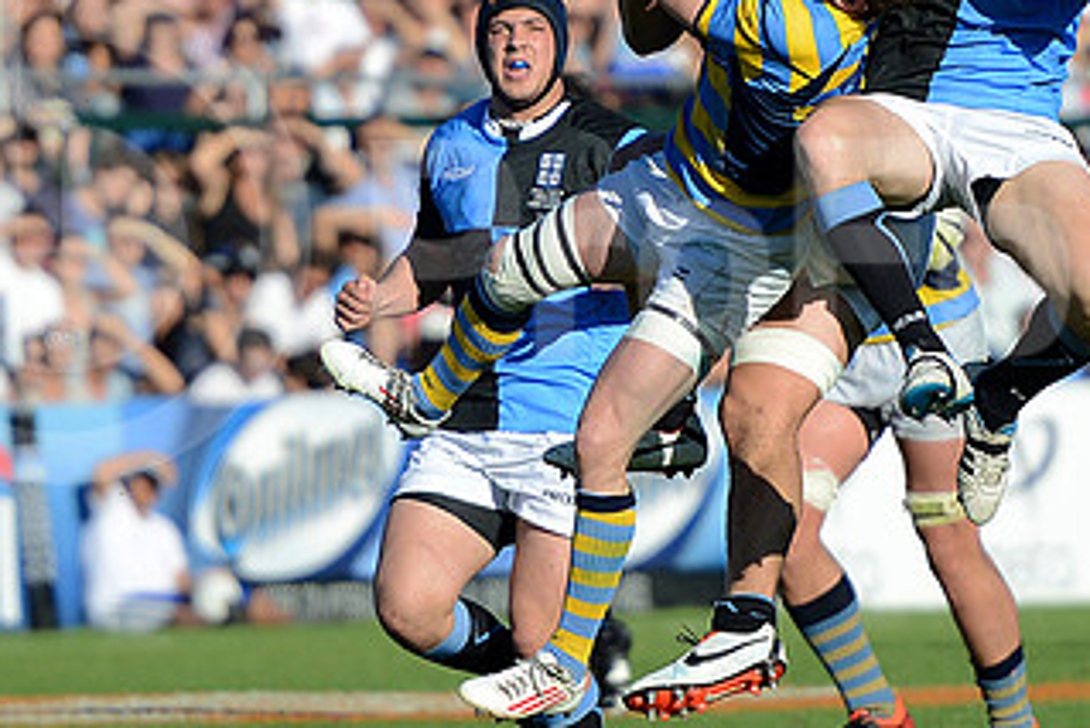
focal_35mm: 355
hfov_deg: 5.8
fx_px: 10753
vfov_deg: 3.9
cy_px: 241
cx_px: 646
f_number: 2.8
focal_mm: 195
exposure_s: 1/3200
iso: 320
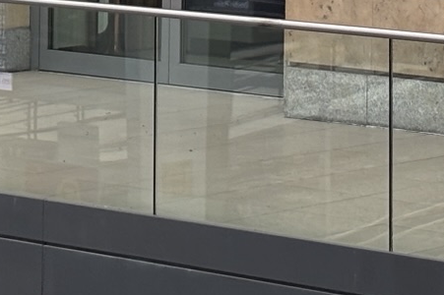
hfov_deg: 8.6
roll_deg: -0.1
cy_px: -354
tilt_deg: +0.6
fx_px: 2958
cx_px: 278
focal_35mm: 240
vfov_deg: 5.6
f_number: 1.6
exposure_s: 1/116
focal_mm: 5.96
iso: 50
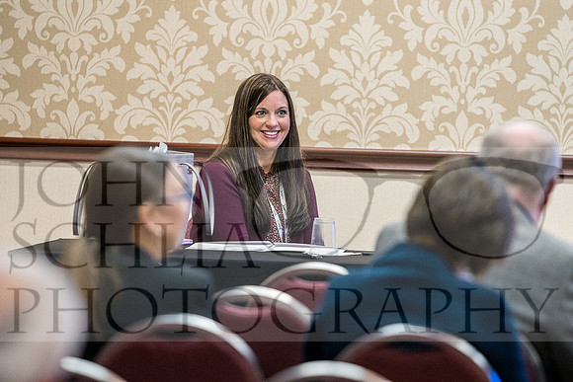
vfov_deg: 4.6
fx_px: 4776
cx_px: 286
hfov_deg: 6.9
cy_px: 191
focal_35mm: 300
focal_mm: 200
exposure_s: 1/100
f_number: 3.5
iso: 3200
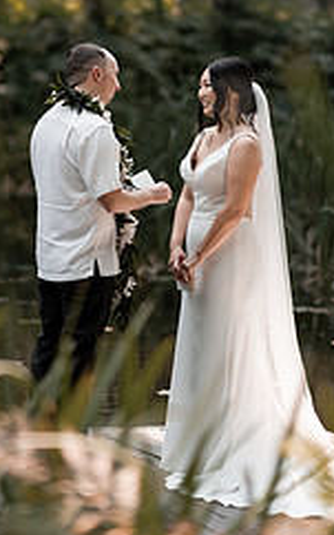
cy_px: 106
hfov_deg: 8.1
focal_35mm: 161
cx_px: 164
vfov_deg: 12.9
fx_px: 2348
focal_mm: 85
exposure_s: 1/1250
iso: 100
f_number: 1.4
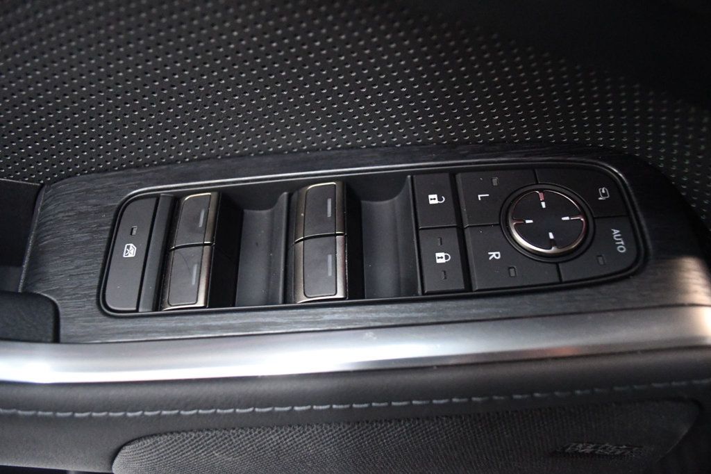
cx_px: 356
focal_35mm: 27
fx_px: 533
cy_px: 237
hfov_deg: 67.4
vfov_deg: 47.9
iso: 7200
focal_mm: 18
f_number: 3.5
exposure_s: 1/60
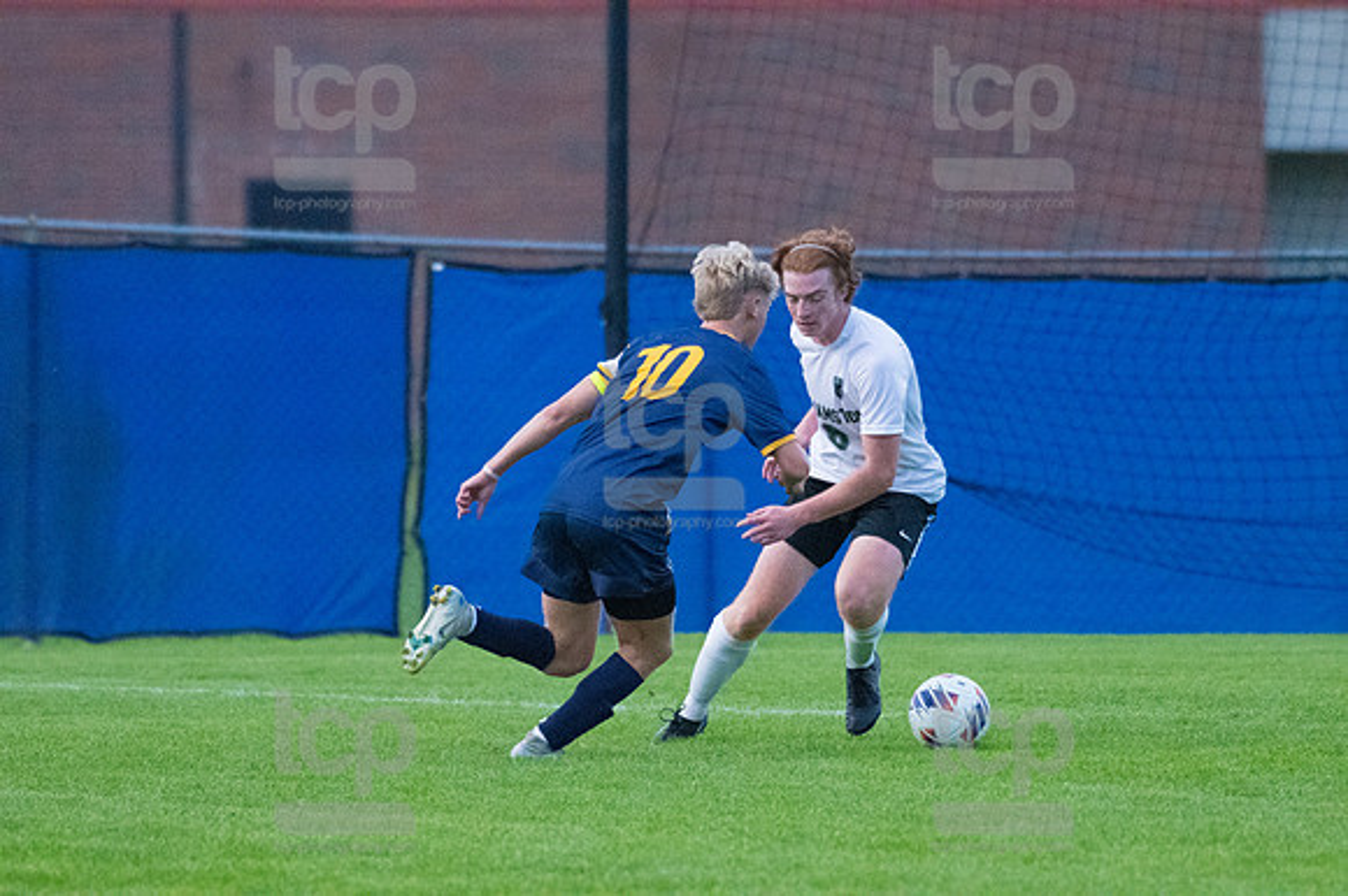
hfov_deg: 3.9
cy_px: 448
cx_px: 674
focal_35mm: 525
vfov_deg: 2.6
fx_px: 19646
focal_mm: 350
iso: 6400
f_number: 5.6
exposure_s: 1/2000
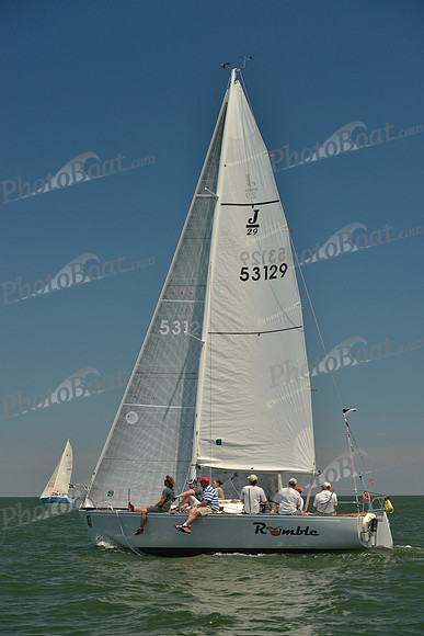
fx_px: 1236
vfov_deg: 28.8
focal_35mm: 70
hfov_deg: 19.5
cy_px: 318
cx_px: 212
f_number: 7.1
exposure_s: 1/640
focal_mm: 70
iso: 200
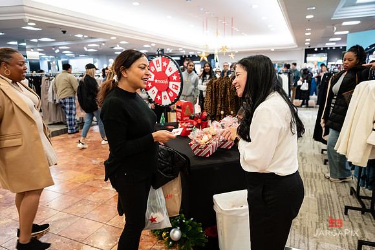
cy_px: 125
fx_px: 254
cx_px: 188
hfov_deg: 73.0
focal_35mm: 24
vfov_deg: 52.5
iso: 1000
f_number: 3.2
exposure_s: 1/125
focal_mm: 24
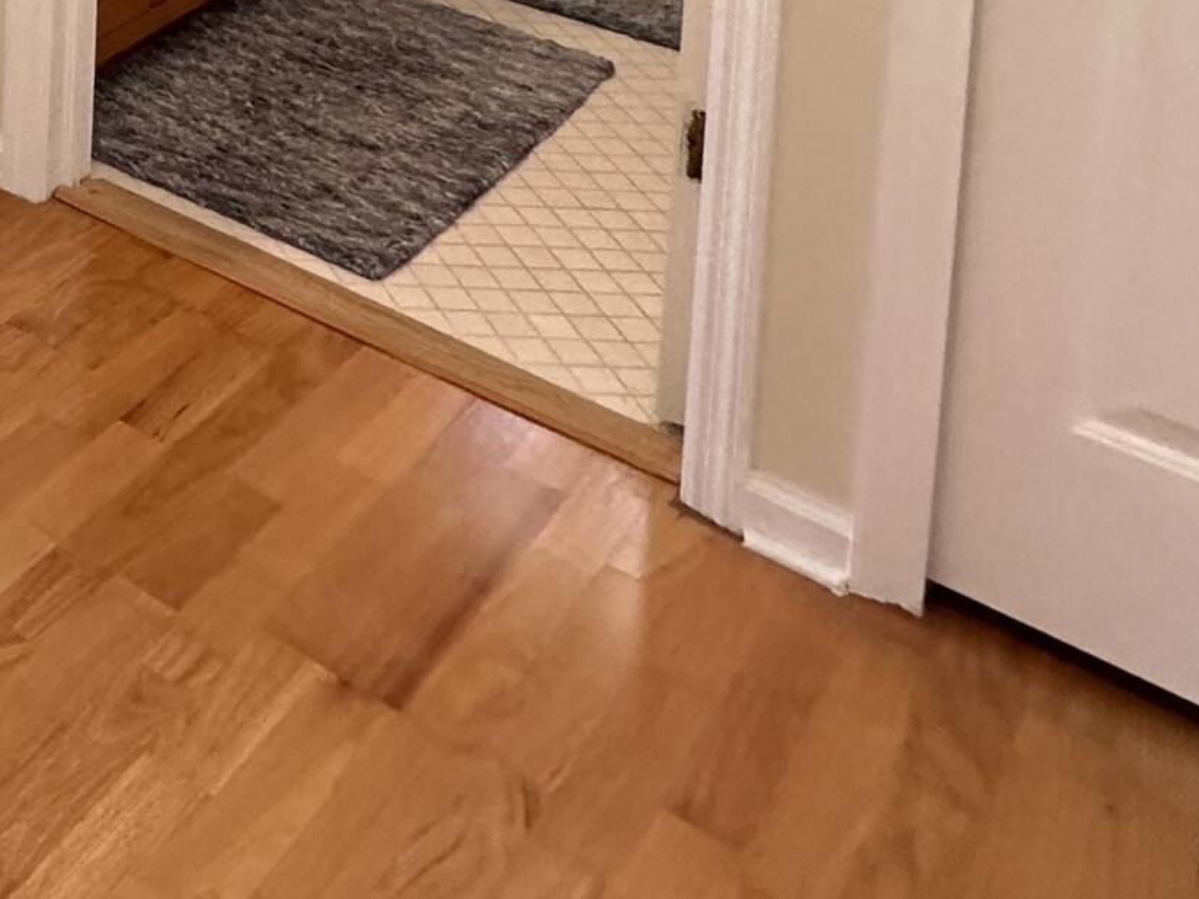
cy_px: -583
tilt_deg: -4.4
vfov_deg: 21.7
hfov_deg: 29.7
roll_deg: -0.7
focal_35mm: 51
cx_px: -380
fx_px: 1766
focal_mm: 2.22
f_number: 2.2
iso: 160
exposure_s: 1/120
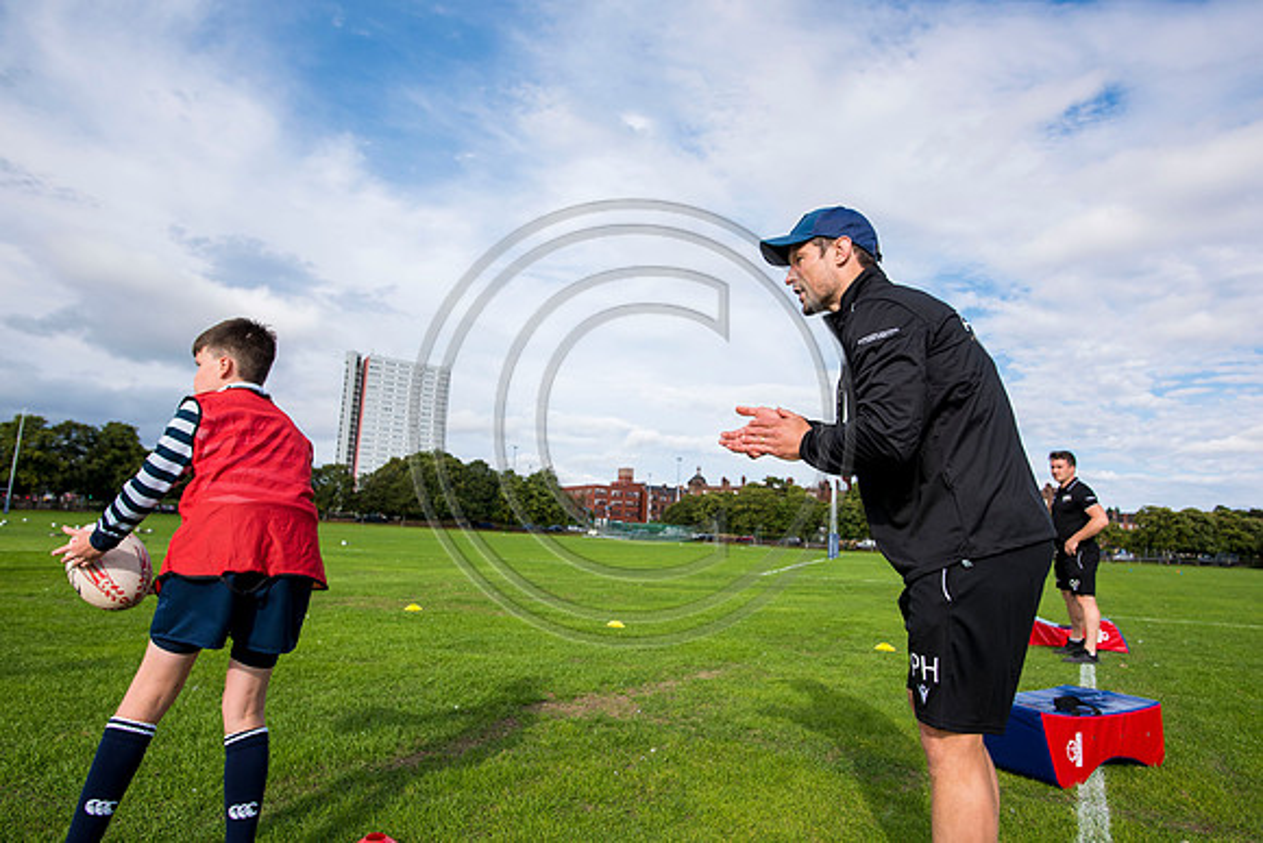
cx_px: 632
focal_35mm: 20
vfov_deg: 62.0
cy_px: 422
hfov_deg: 84.0
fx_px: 702
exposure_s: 1/1250
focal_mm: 20
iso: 250
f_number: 4
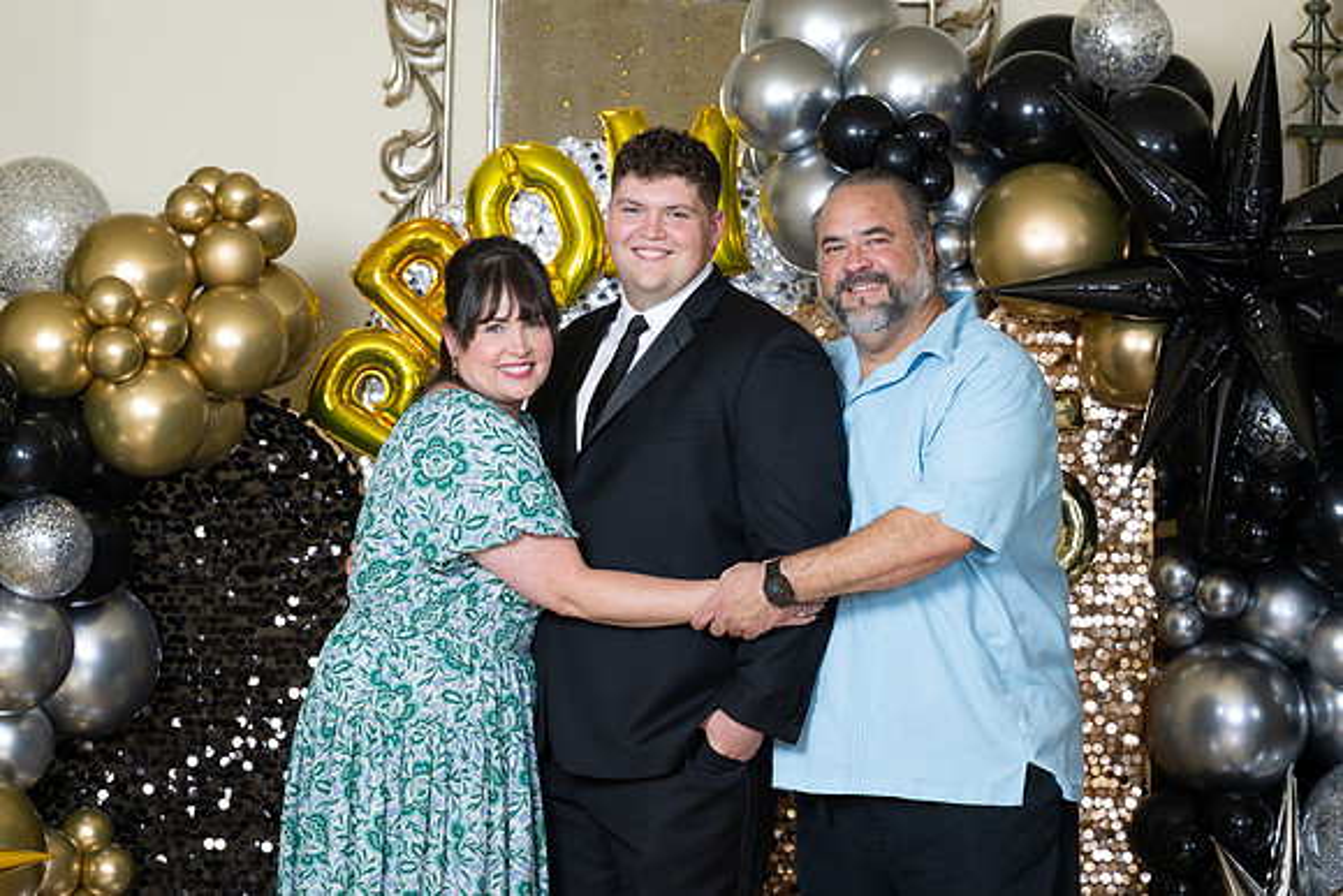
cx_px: 672
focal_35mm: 130
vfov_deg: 10.6
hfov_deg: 15.8
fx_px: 4851
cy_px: 448
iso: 320
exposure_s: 1/100
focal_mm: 130
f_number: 8
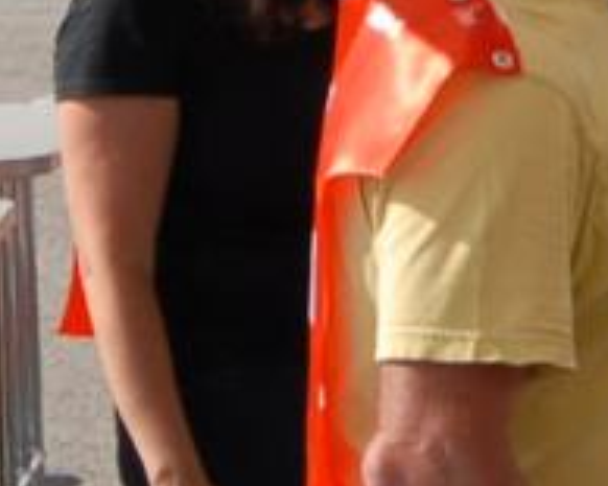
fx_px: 16403
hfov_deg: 2.1
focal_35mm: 912
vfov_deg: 1.7
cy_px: -260
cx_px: 1191
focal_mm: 70
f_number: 9
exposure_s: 1/125
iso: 100
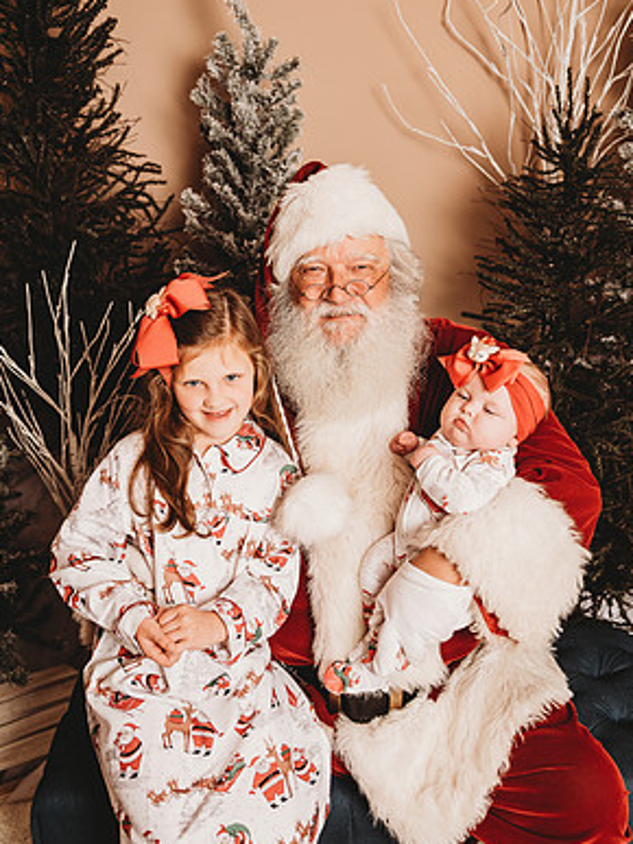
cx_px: 312
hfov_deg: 37.7
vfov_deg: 49.0
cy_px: 406
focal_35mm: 38
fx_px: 927
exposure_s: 1/160
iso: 100
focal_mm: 34
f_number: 4
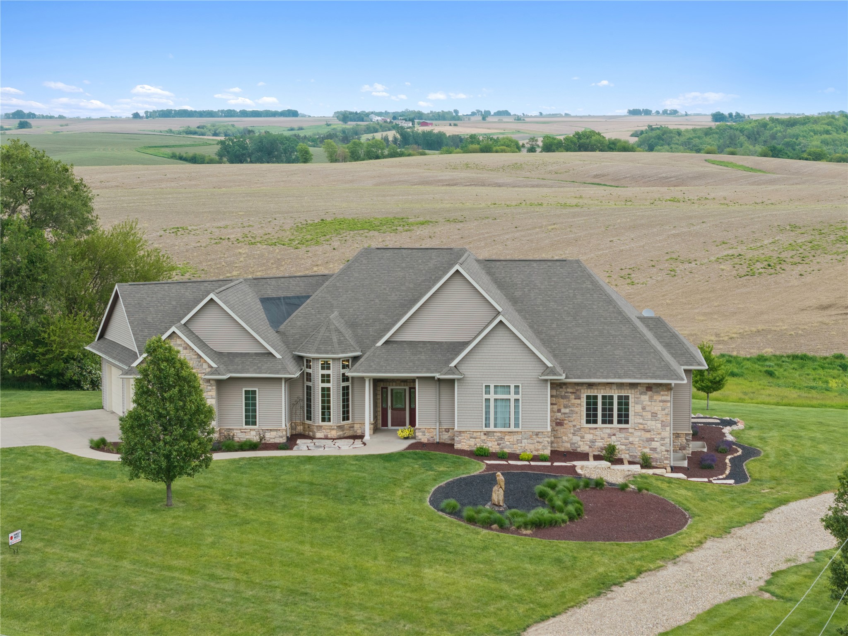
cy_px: 318
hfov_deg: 27.8
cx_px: 424
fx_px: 1715
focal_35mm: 70
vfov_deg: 21.0
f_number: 2.8
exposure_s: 1/1250
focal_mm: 19.4
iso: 170
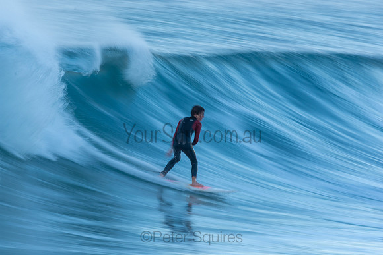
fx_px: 7981
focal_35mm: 750
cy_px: 128
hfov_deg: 2.7
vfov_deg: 1.8
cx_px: 192
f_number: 16
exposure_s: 1/20
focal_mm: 500
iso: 100
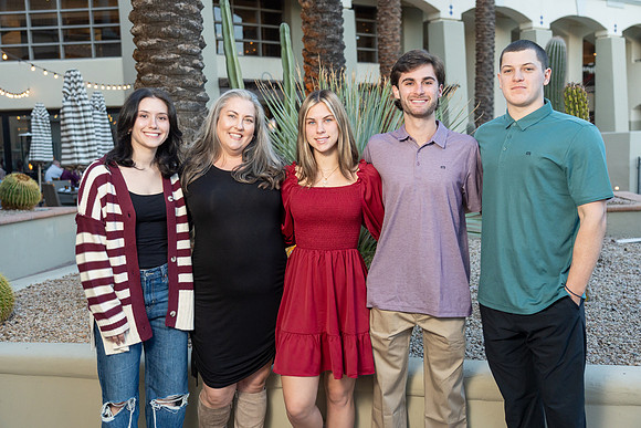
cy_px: 214
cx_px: 320
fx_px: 712
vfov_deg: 33.4
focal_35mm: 40
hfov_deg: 48.4
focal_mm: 40
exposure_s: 1/200
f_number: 4
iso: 800
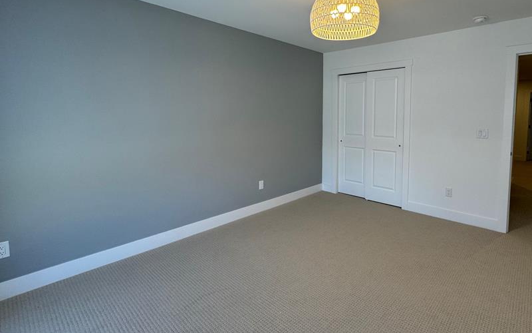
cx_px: 309
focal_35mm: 19
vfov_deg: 61.8
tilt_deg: -4.1
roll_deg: -0.1
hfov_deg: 87.3
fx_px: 275
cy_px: 136
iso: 125
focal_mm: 2.22
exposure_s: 1/120
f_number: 2.2
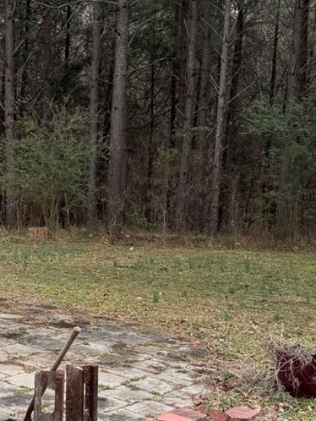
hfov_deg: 18.4
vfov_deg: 26.3
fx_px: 900
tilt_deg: -10.5
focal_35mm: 74
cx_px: -106
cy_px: 238
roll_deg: +0.5
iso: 80
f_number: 1.78
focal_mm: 6.76
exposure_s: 1/853
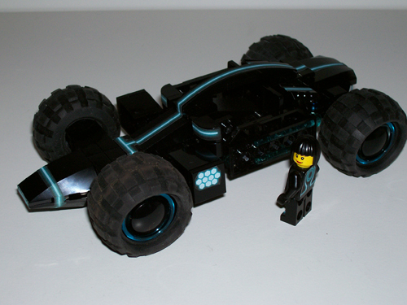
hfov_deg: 29.8
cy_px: 152
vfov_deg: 22.6
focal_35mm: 65
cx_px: 204
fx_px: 764
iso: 80
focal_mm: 10.8
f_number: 3.6
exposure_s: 1/78.4
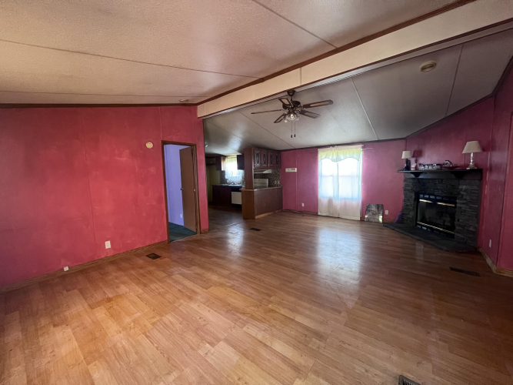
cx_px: 256
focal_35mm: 13
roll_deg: +1.7
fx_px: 193
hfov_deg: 106.2
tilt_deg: -6.4
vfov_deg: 89.9
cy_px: 192
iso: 640
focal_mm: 1.57
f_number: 1.8
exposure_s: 1/60
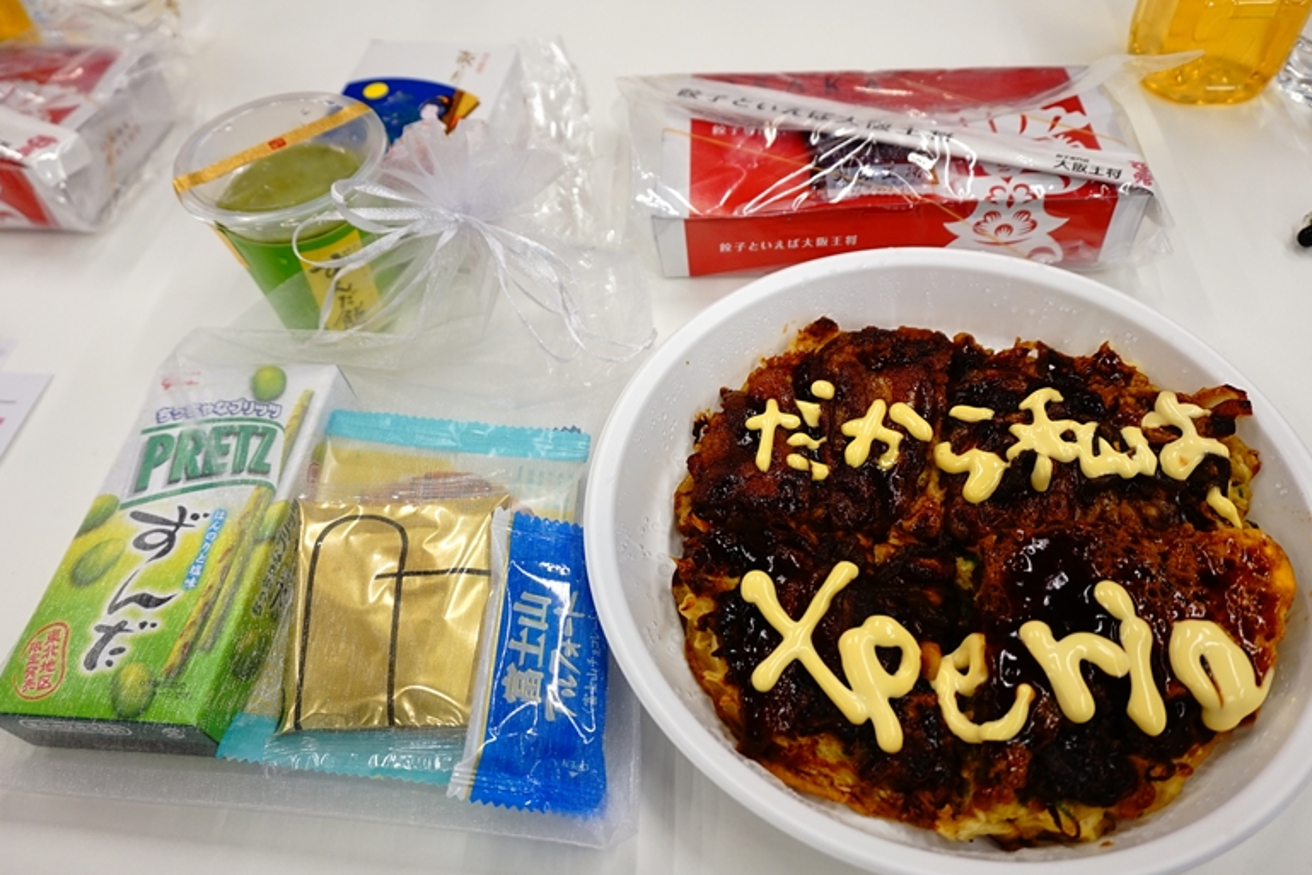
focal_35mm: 26
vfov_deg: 49.6
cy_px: 448
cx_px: 674
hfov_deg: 69.4
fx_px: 948
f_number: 3.5
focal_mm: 17
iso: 320
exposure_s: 1/60
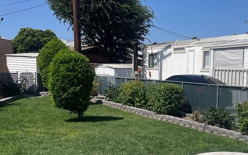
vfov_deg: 27.4
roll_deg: -1.4
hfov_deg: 41.5
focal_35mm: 46
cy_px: 124
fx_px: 311
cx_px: 201
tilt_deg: -9.4
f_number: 1.6
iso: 32
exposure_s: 1/6494
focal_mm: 4.2
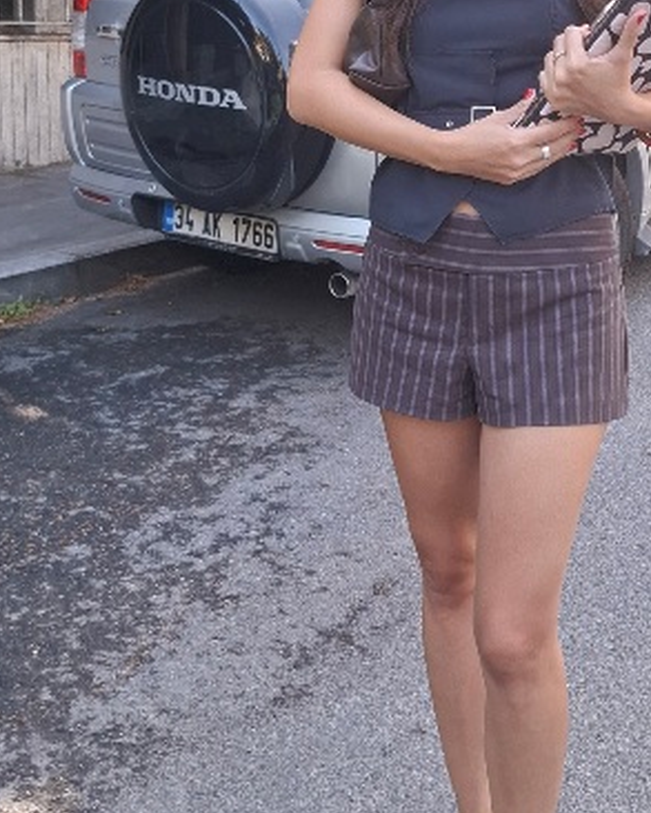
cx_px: 455
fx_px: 1204
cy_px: 213
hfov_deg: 30.0
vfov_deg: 36.5
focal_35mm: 50
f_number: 1.8
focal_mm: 5.54
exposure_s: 1/100
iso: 50
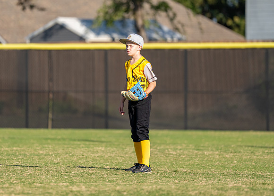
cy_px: 83
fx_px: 2670
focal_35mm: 343
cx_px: 129
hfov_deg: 5.9
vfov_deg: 4.2
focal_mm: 200
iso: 320
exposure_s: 1/5000
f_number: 2.8
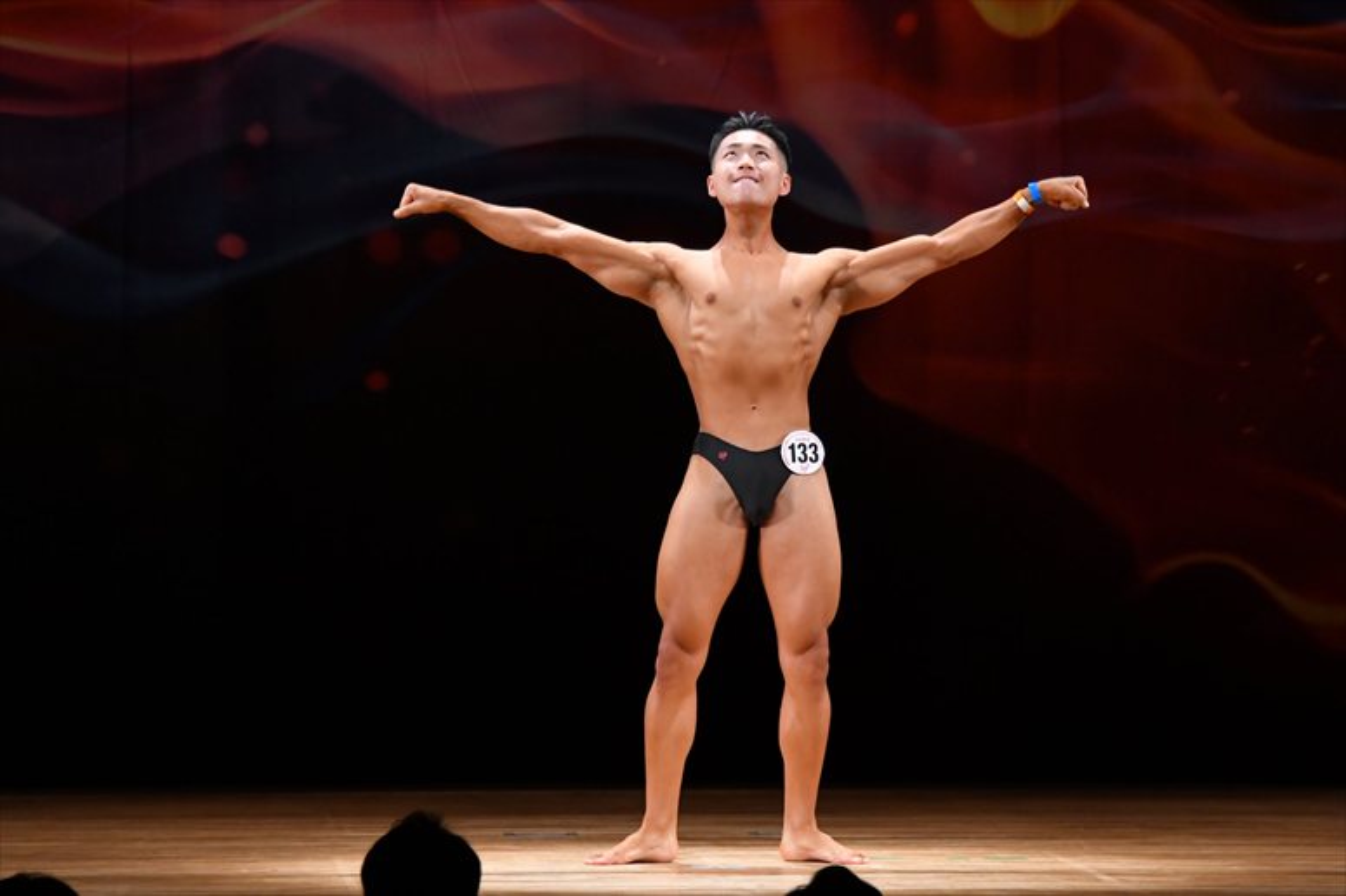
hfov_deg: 8.6
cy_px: 448
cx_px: 673
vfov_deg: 5.7
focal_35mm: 240
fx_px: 8969
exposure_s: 1/400
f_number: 5.6
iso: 3200
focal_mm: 160
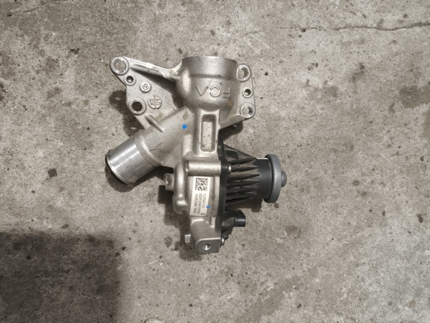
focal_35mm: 25
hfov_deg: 69.4
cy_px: 162
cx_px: 215
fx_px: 311
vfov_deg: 54.9
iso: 2500
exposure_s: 1/25
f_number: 1.7
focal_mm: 4.71
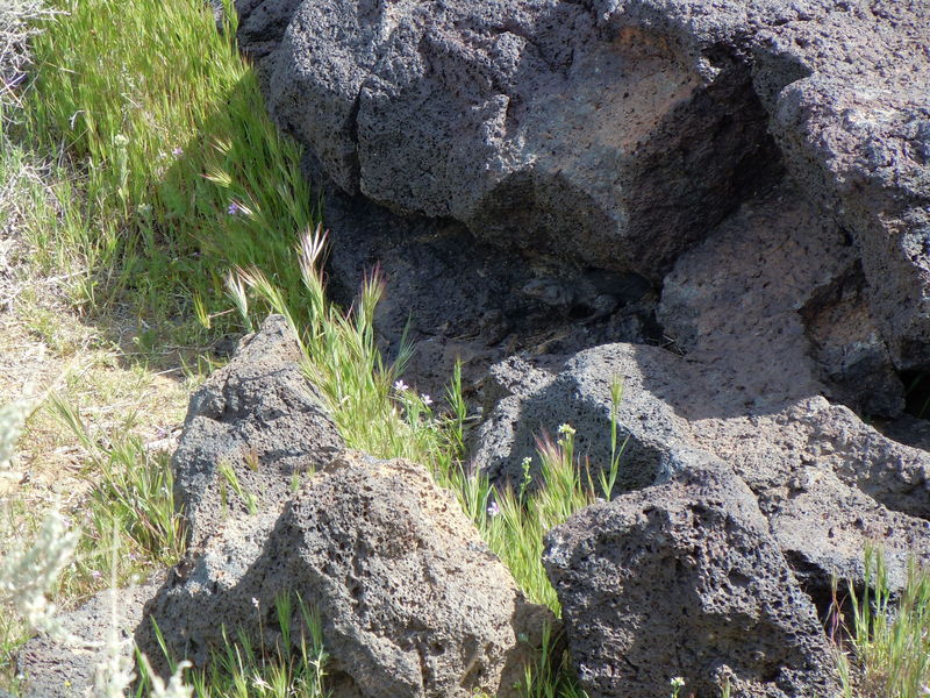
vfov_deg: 8.5
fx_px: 4675
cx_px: 465
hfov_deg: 11.4
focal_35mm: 174
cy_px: 349
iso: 100
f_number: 4.6
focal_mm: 31.4
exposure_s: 1/160
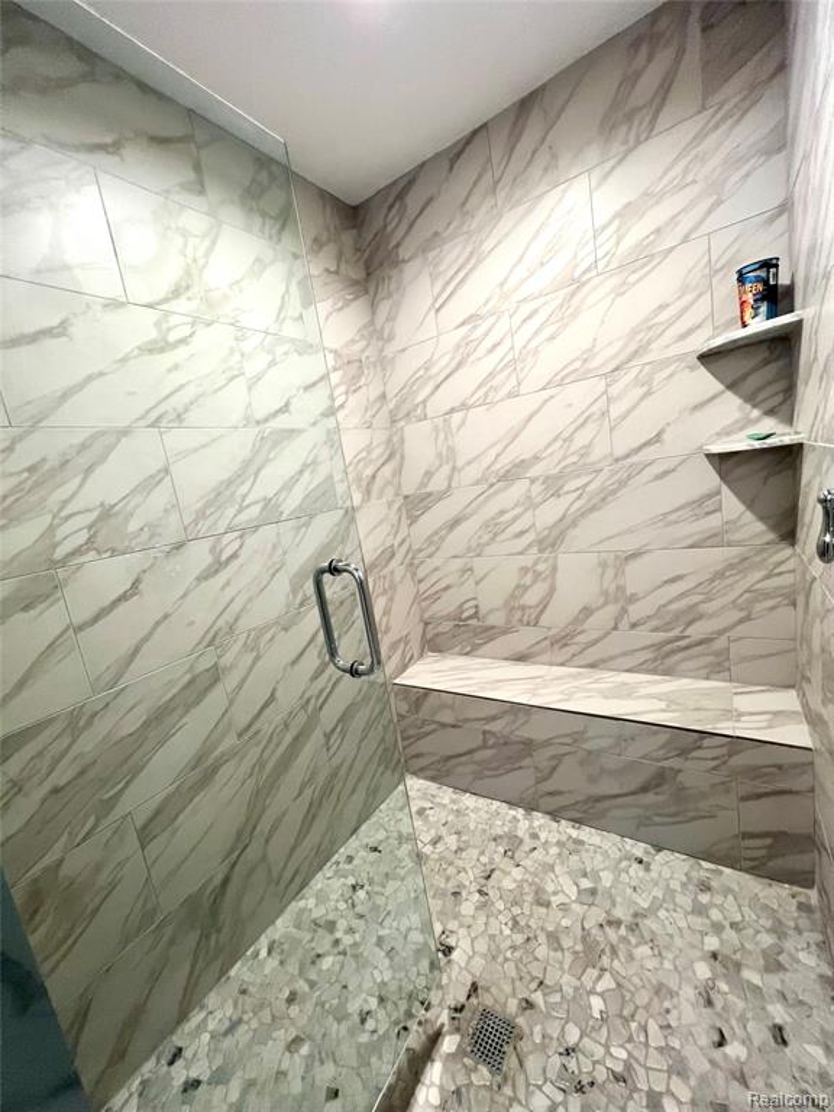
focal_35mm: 13
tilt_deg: -9.8
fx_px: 418
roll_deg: +8.9
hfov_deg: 89.9
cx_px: 417
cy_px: 556
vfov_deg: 106.2
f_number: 1.8
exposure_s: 1/60
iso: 200
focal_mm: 1.57
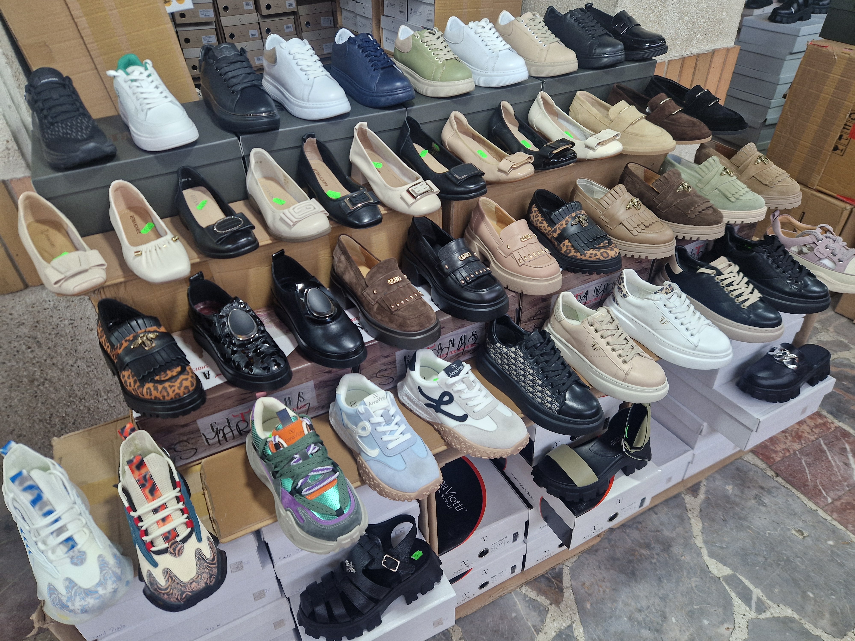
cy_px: 320
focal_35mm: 23
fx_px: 568
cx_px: 428
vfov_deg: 58.9
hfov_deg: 73.9
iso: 100
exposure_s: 1/100
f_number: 1.8
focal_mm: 5.4
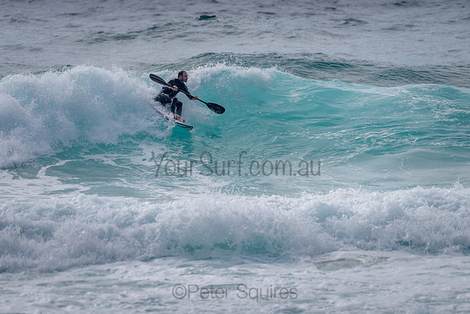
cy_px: 124
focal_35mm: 613
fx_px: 8007
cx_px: 182
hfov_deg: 3.4
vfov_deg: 2.2
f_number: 5.6
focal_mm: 500
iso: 90
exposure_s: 1/2000
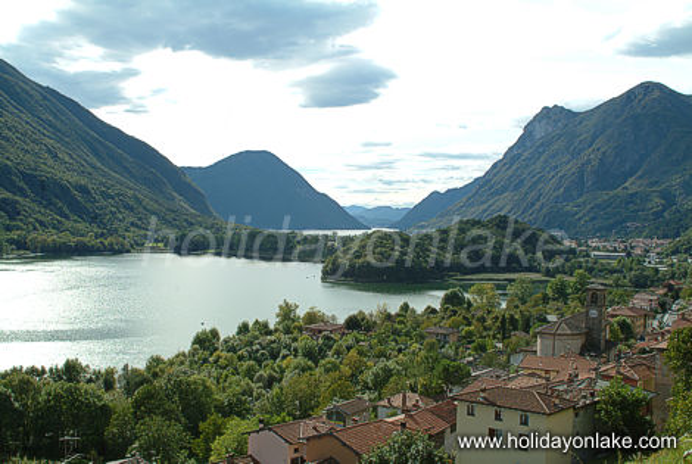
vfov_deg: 32.0
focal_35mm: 42
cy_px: 232
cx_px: 346
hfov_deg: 46.3
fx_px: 809
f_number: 6.7
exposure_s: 1/350
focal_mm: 28
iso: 160
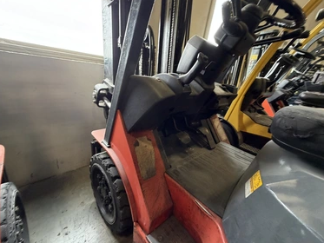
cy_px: 125
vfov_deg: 81.8
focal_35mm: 15
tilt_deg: -21.1
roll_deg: -7.3
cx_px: 155
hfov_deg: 98.1
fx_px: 140
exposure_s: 1/63
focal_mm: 2.22
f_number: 2.2
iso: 320
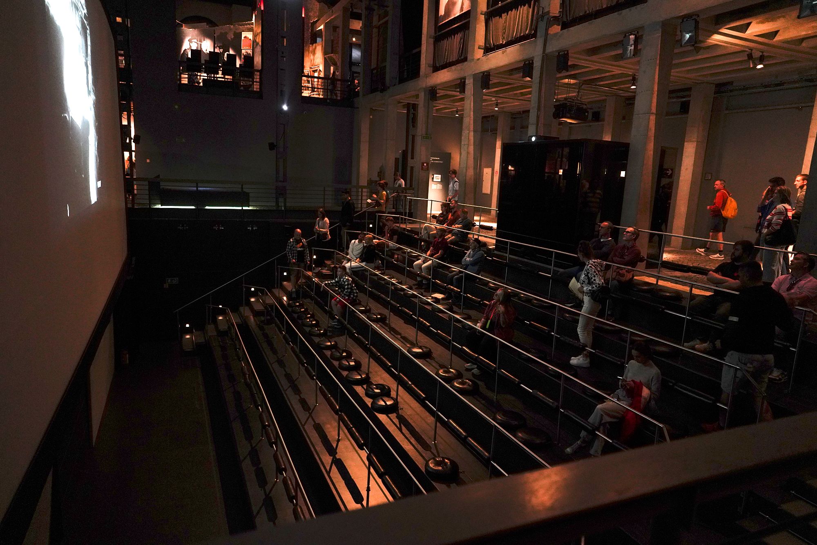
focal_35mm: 24
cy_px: 272
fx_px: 545
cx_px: 408
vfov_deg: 53.1
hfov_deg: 73.7
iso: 3200
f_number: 2.8
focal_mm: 24
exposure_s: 1/80
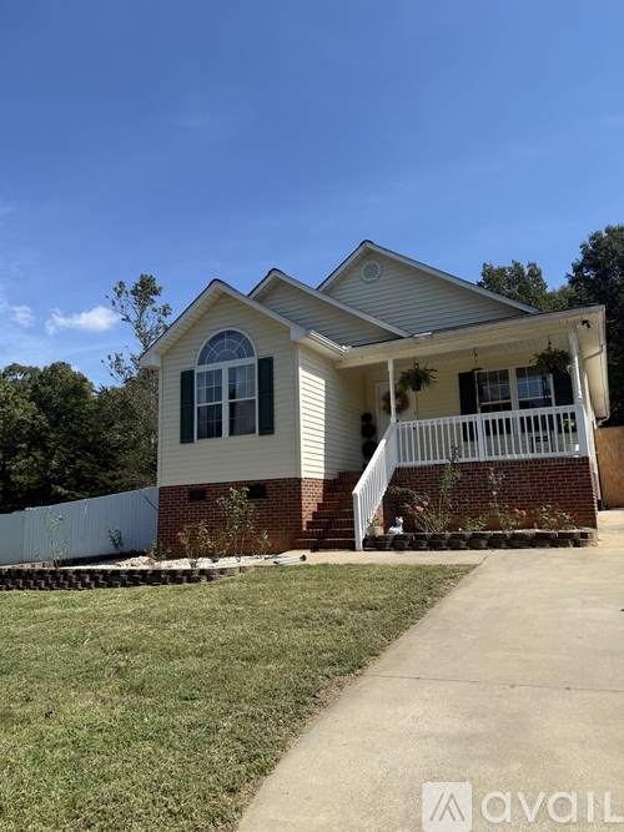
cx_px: 312
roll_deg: +1.2
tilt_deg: +8.4
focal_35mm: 24
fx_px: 577
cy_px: 416
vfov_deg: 71.6
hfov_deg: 56.8
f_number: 1.78
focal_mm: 6.76
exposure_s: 1/4405
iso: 80
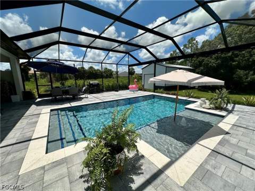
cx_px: 128
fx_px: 103
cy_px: 96
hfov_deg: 102.1
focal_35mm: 14
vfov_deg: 85.7
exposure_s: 1/1770
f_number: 2.2
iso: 40
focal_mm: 2.22
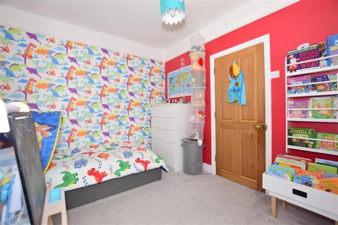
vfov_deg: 77.3
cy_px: 112
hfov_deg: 100.4
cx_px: 169
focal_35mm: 15
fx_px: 141
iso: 400
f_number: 5.6
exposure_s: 1/80
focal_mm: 10
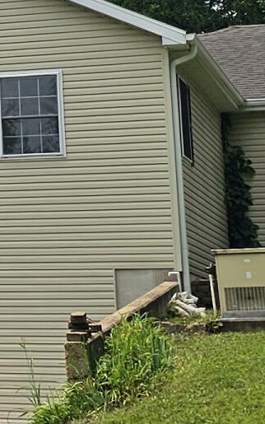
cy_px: 10
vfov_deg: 14.5
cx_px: -379
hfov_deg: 8.4
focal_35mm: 142
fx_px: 1640
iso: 10
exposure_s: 1/2145
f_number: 1.7
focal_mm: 6.3
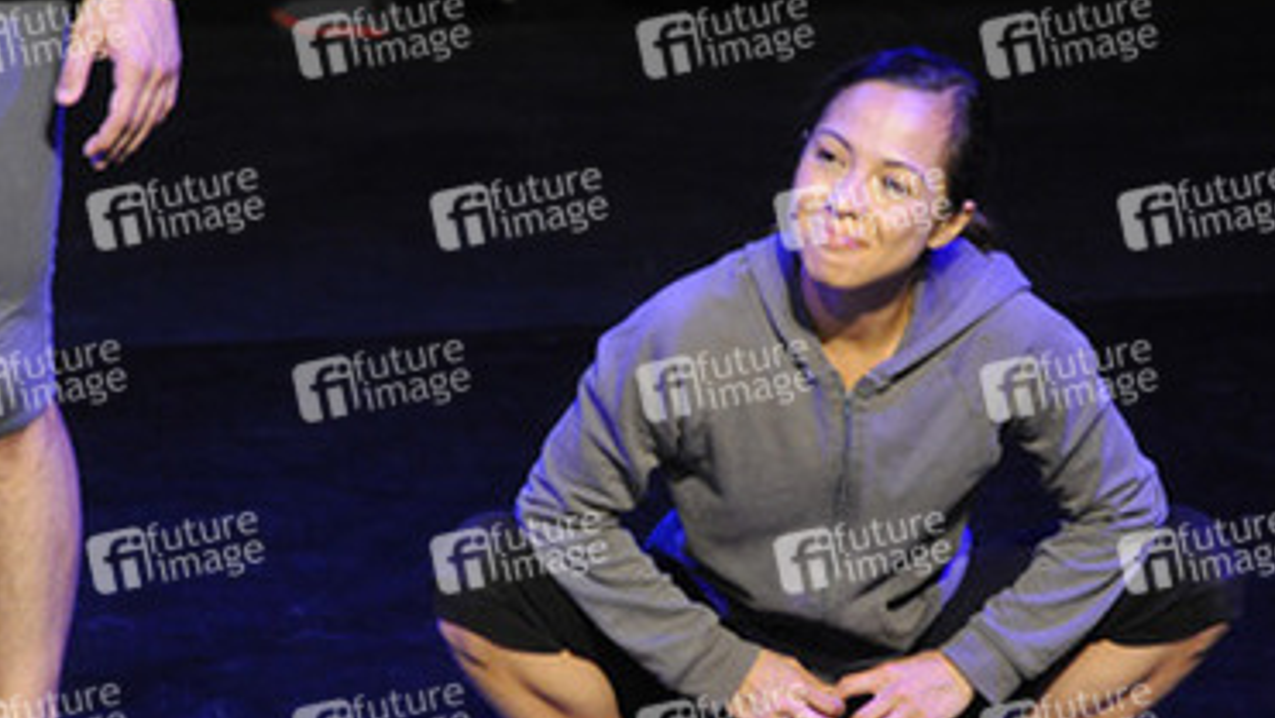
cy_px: 467
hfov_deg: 8.1
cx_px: 772
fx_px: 9030
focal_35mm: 267
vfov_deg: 4.6
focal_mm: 210
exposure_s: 1/100
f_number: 5.6
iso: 6400
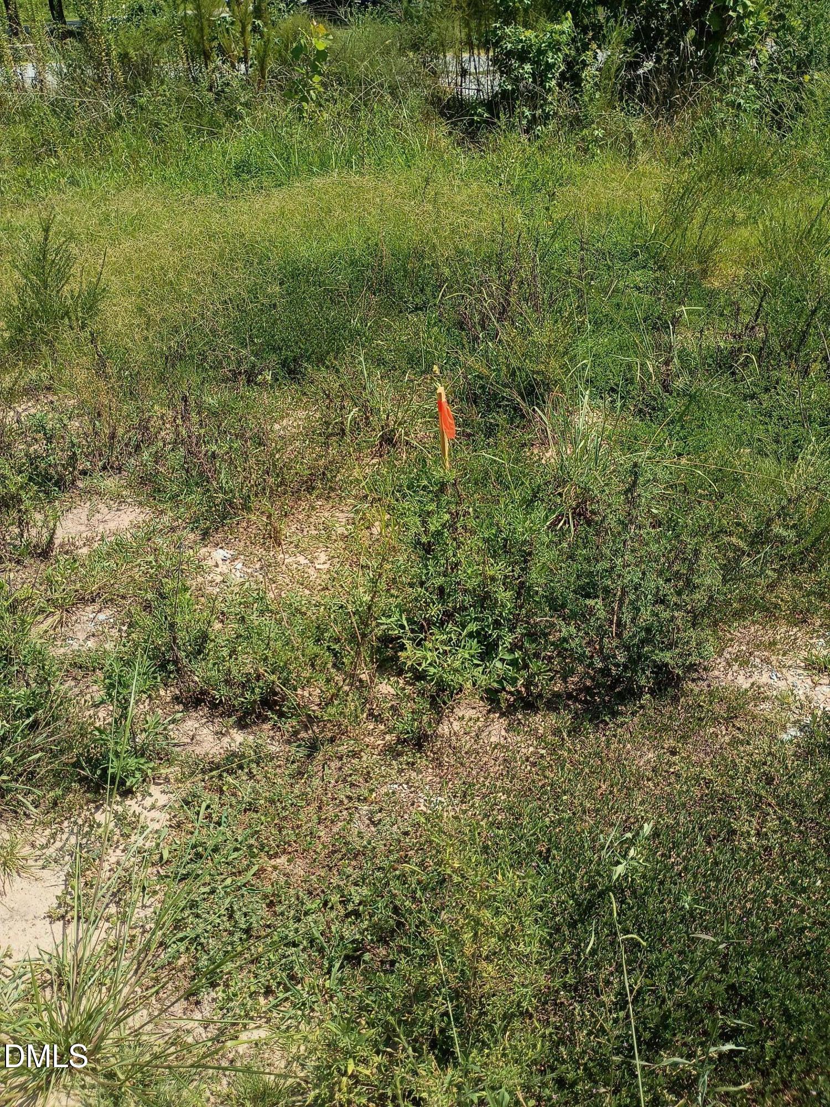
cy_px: 554
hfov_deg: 48.2
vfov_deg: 61.7
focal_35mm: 29
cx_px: 415
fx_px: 927
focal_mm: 4.27
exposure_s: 1/997
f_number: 1.8
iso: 104
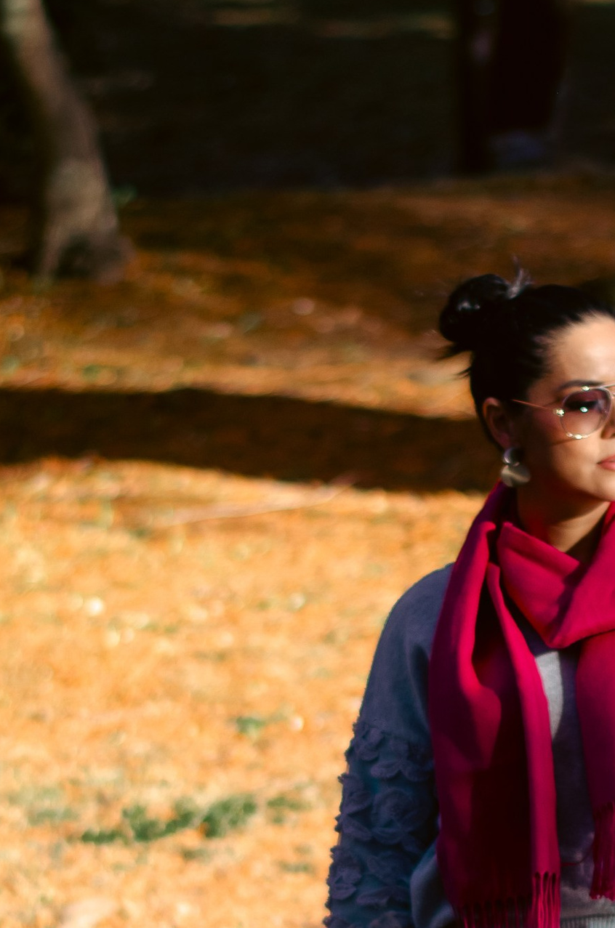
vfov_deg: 9.0
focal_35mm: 227
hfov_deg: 6.0
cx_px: 522
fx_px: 5842
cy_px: 1087
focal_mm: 50
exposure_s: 1/1250
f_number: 1.8
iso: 100
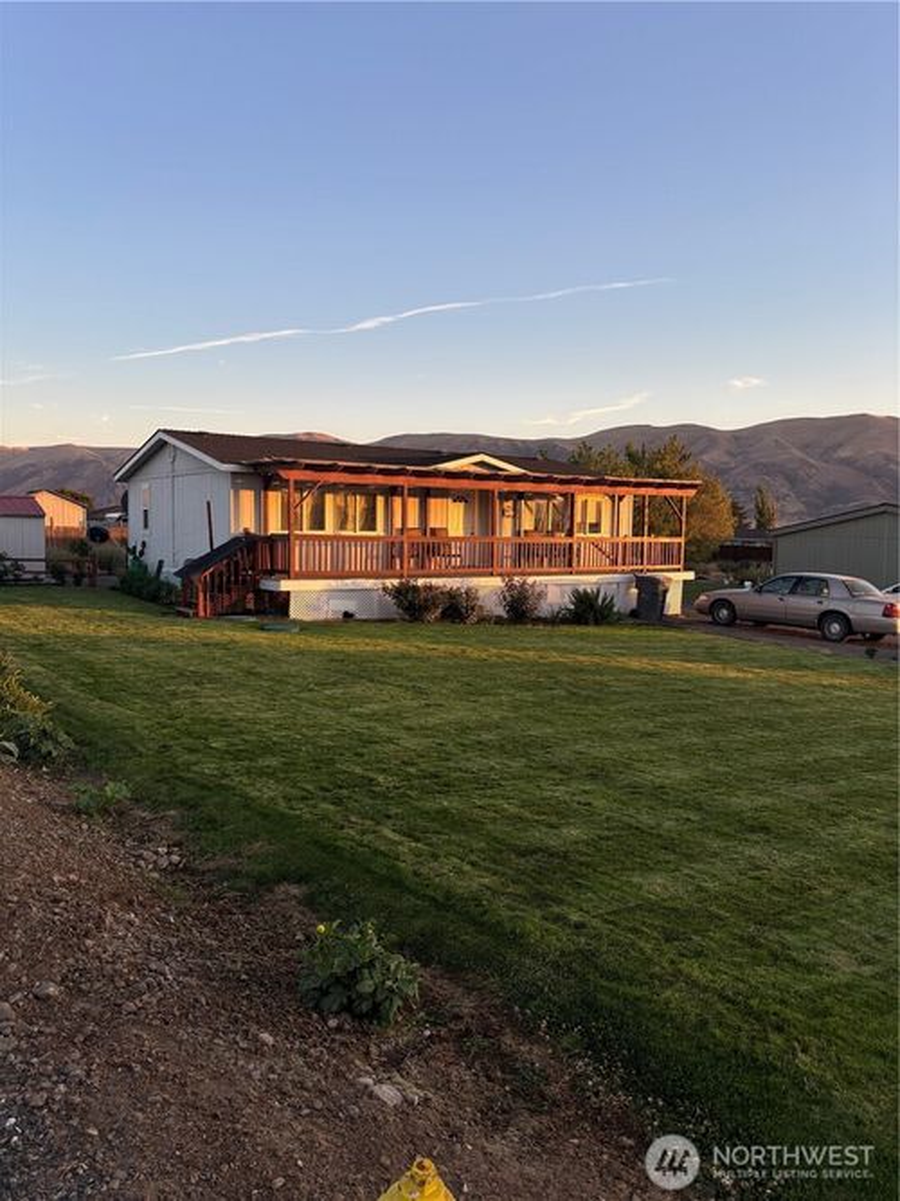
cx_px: 450
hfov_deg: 53.0
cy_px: 600
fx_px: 902
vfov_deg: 67.3
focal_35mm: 26
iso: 50
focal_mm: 5.96
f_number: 1.6
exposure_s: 1/574
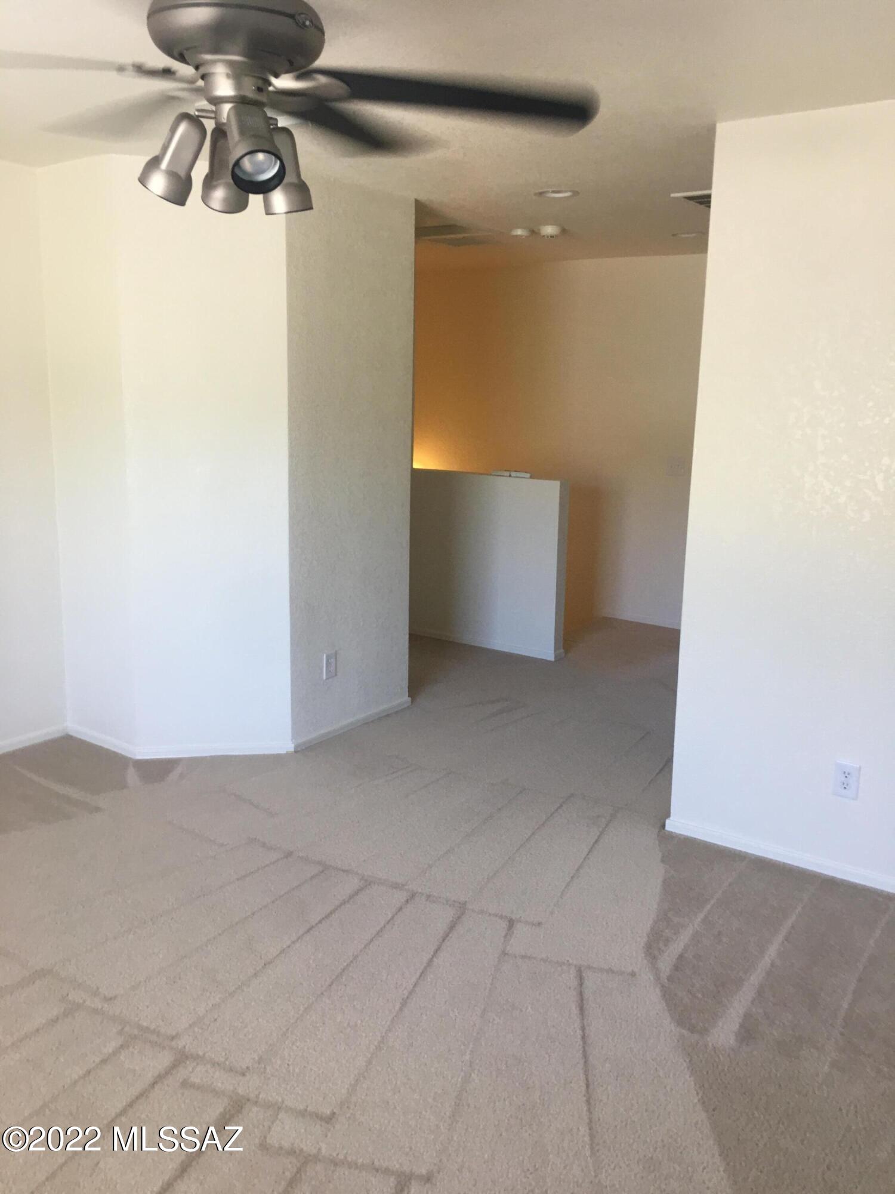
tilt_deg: -9.4
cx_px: 448
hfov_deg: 48.2
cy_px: 597
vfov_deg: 61.7
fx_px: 1000
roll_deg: +0.1
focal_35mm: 29
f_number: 2.2
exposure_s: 1/15
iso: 25
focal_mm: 4.15
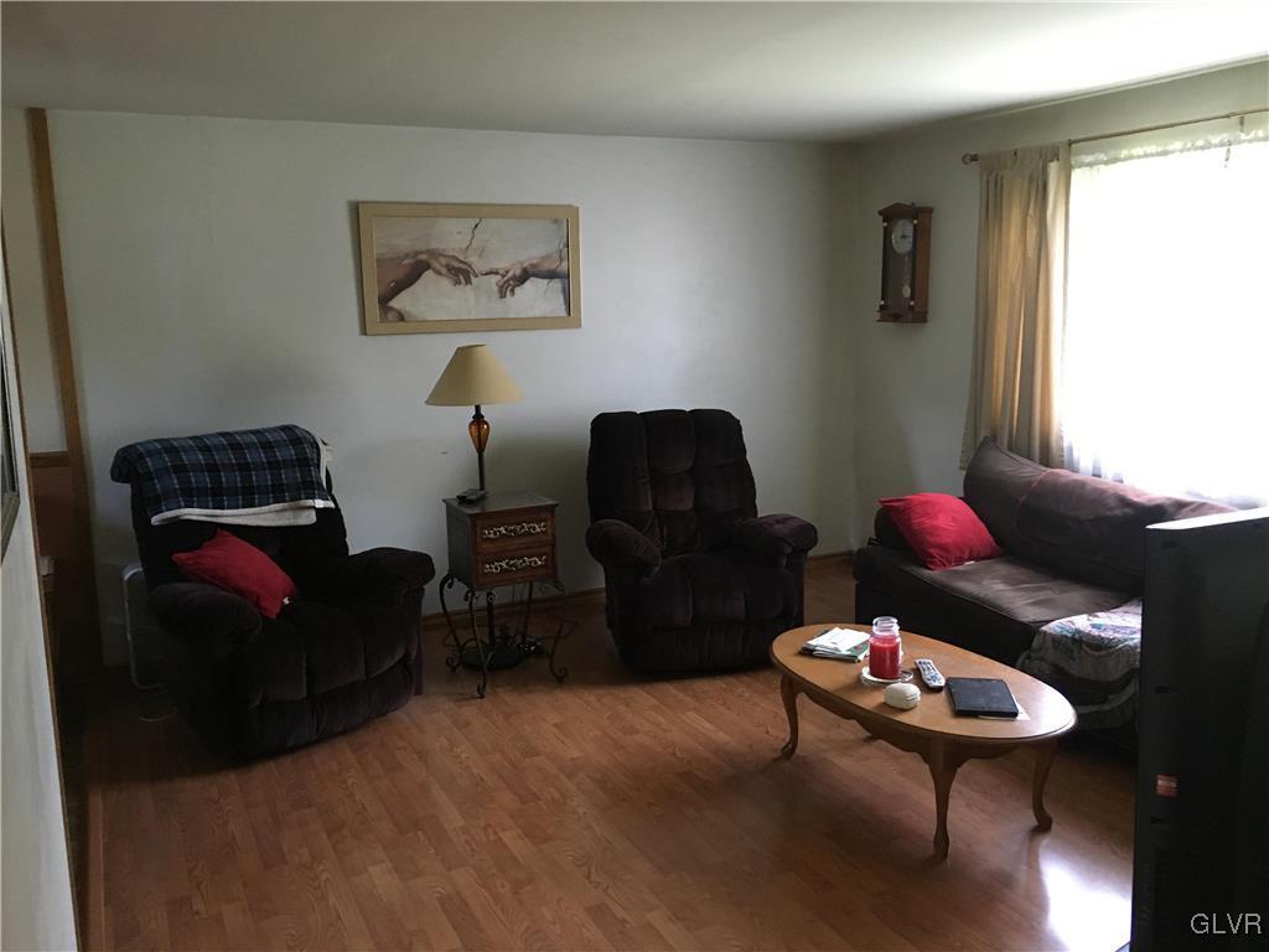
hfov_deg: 61.7
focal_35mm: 29
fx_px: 1063
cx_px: 634
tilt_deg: -9.1
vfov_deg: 48.2
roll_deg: +1.6
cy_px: 476
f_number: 2.2
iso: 200
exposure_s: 1/30
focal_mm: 4.15
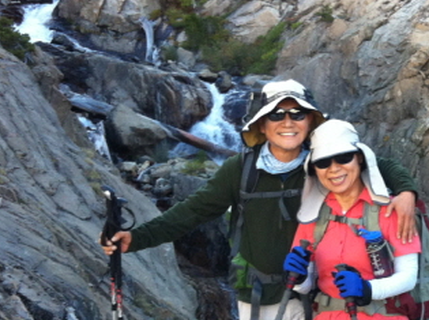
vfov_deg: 16.4
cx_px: 411
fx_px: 1101
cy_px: 246
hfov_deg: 21.4
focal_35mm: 89
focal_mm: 3.85
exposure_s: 1/120
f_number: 2.8
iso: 100
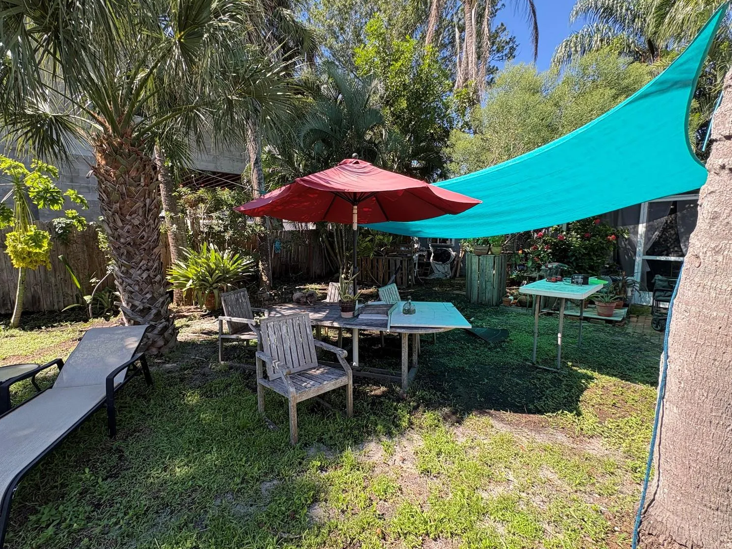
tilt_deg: -5.5
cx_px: 346
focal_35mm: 15
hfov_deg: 98.1
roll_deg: +2.1
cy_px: 271
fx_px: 317
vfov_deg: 81.8
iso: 64
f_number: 2.2
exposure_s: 1/276
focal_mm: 2.22
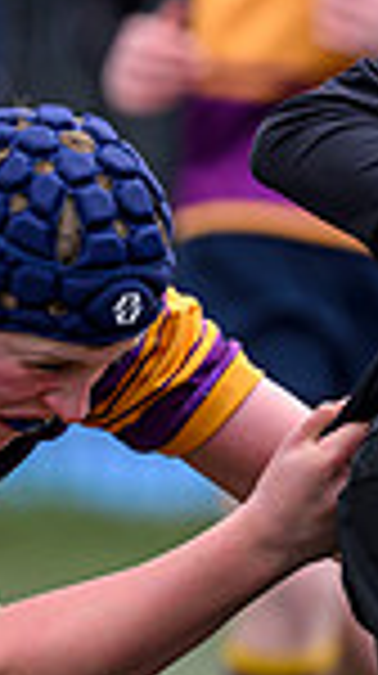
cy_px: 164
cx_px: 1037
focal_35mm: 1845
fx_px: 32987
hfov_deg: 0.7
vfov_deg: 1.2
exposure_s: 1/1600
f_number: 3.5
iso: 500
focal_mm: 400
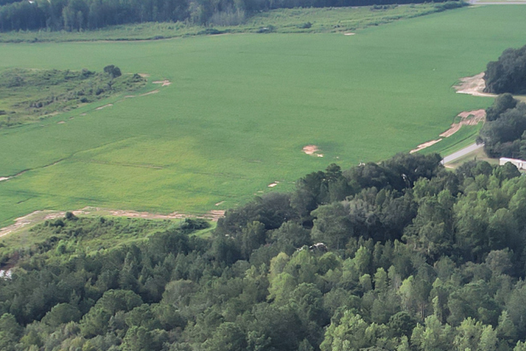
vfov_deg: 15.2
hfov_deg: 22.4
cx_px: 460
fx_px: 1300
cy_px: 318
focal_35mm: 89
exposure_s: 1/1250
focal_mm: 8.38
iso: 100
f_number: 2.8
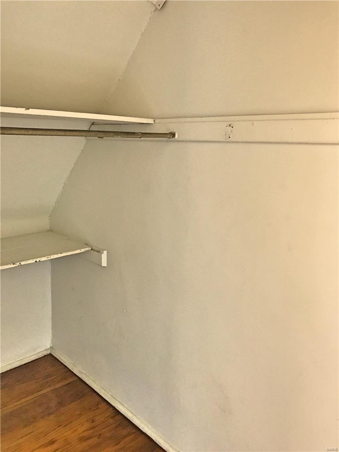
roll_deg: -2.6
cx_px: 170
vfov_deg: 63.4
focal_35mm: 28
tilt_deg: -11.5
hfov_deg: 49.7
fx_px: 366
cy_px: 226
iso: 80
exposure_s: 1/6
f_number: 1.8
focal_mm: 3.99
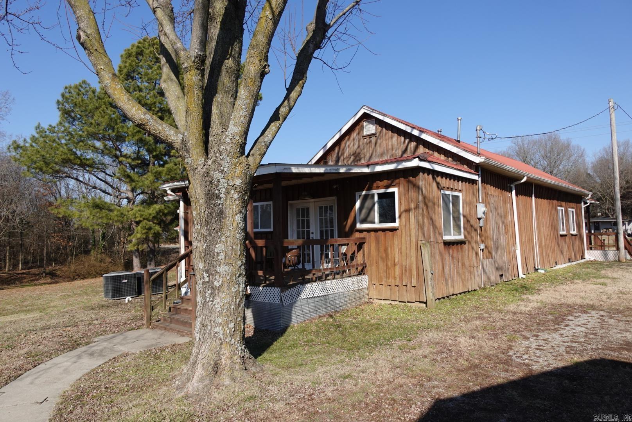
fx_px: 422
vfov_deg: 53.2
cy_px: 211
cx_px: 316
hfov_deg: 73.7
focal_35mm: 24
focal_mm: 9.4
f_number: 2.5
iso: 125
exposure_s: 1/320
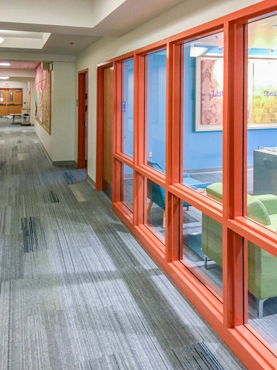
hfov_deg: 48.2
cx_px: 138
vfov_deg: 61.7
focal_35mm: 29
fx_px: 309
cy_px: 185
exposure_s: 1/30
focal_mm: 4.15
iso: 125
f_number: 2.2
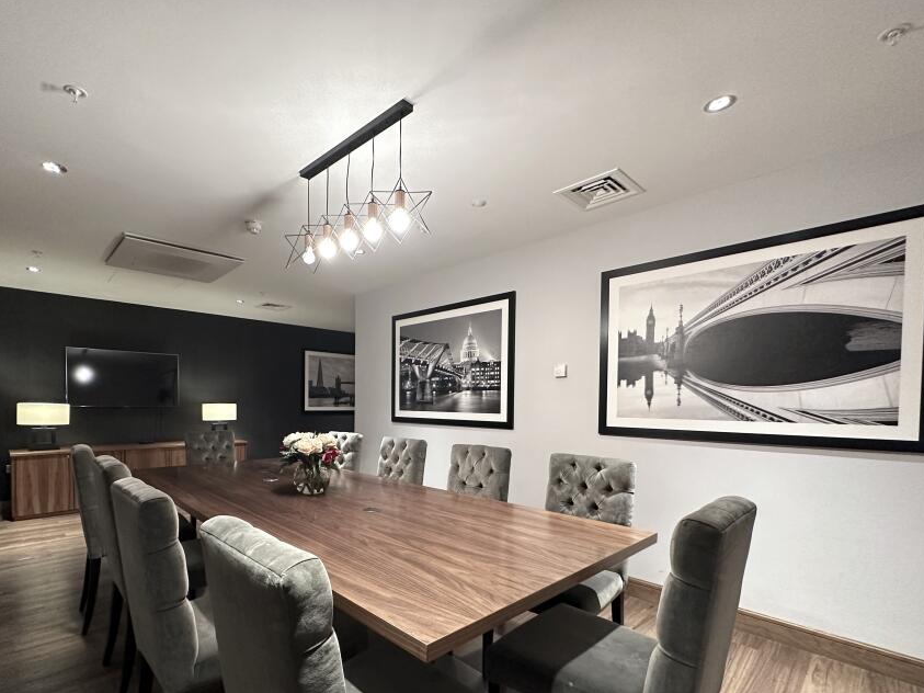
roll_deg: -0.6
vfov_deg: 73.9
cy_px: 414
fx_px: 454
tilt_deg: -2.3
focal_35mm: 17
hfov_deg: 90.5
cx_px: 402
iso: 400
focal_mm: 2.22
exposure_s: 1/50
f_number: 2.2
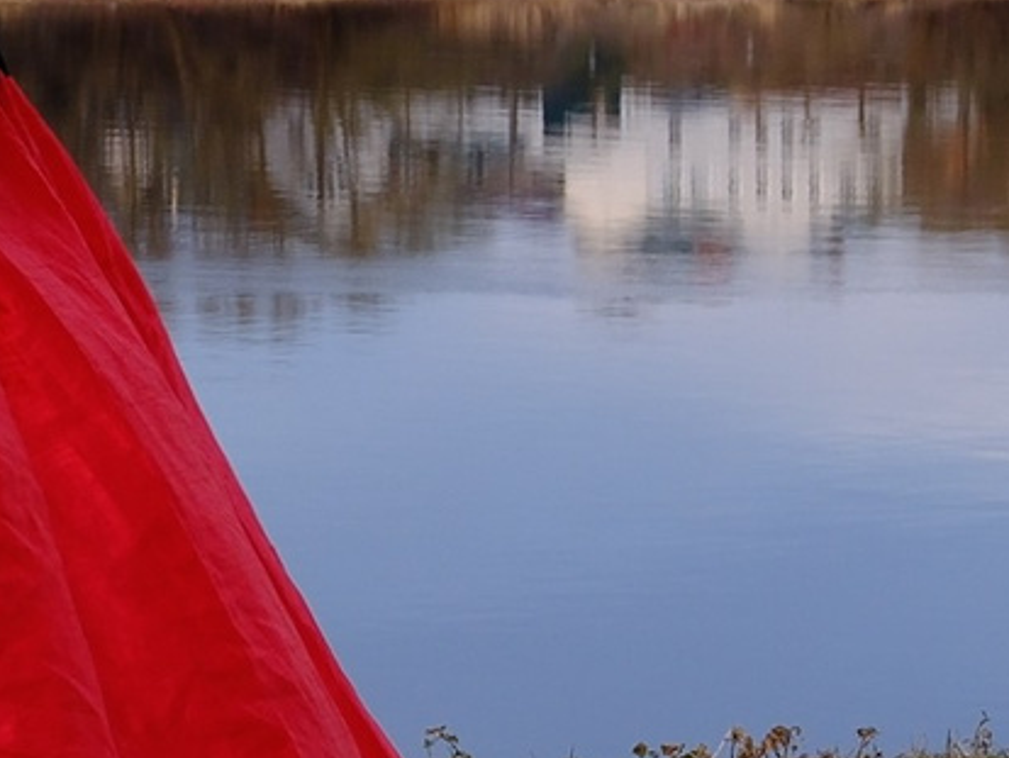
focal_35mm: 208
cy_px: -355
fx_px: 6066
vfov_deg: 7.0
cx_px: -419
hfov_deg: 9.3
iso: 160
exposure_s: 1/170
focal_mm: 23.4
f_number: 4
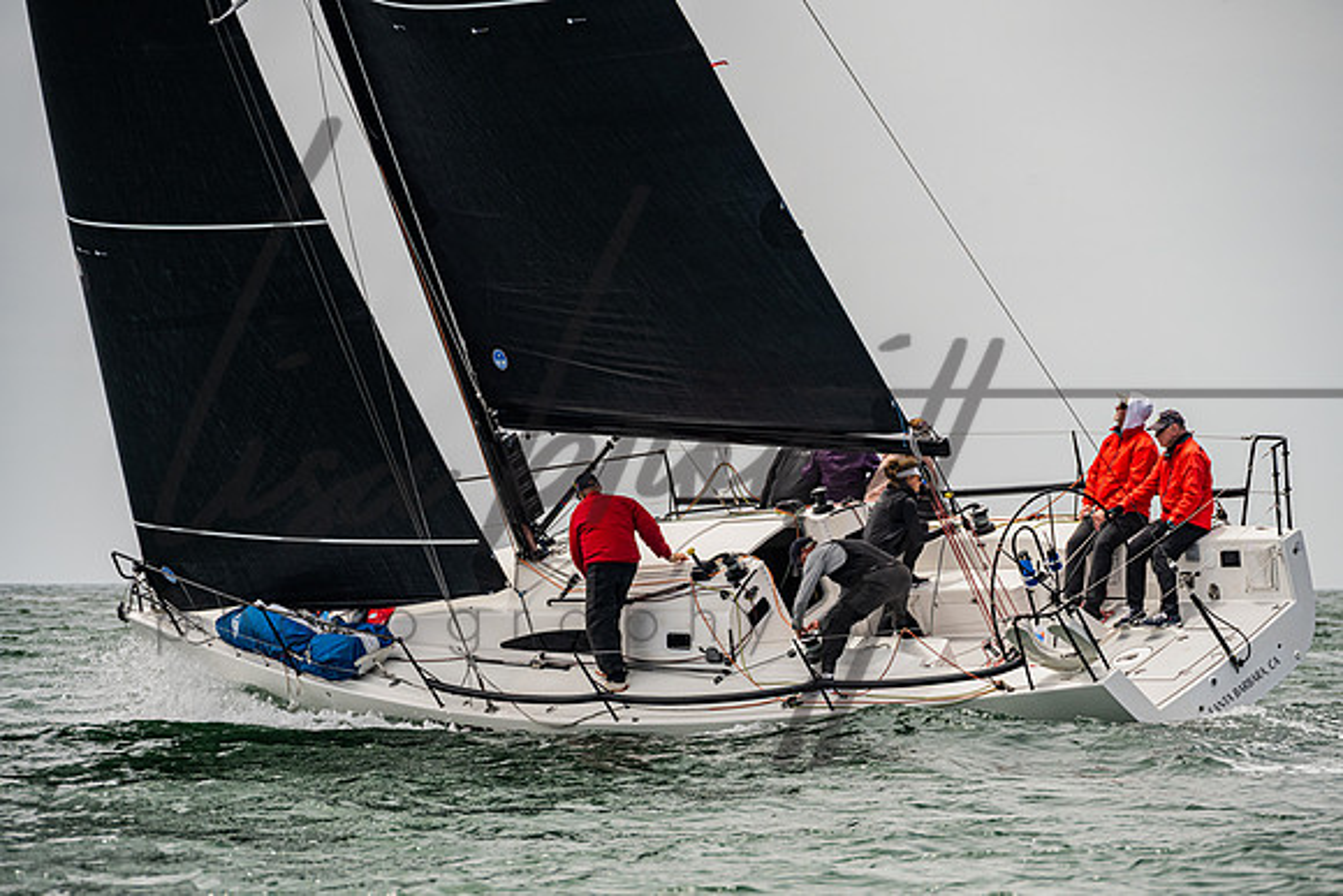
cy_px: 479
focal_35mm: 267
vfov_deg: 5.2
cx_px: 698
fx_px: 9950
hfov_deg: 7.7
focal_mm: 240
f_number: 8
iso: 500
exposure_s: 1/2500
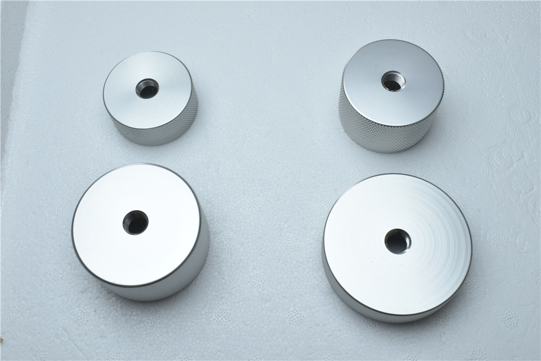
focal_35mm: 40
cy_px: 180
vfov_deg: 33.0
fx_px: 609
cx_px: 270
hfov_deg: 47.9
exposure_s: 1/40
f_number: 25
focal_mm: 27
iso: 400
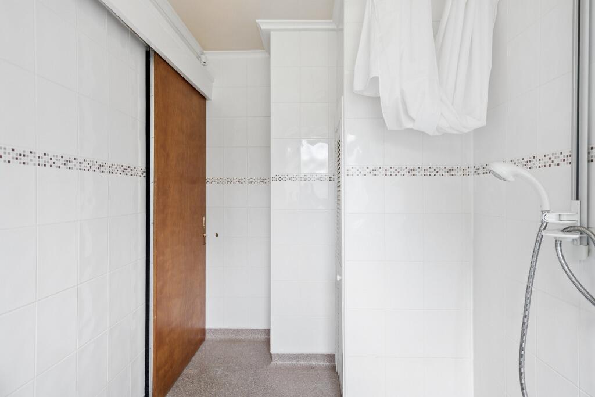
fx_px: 331
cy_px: 198
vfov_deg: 61.9
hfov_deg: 84.0
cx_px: 298
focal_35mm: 20
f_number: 4
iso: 800
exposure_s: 1/100
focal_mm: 20
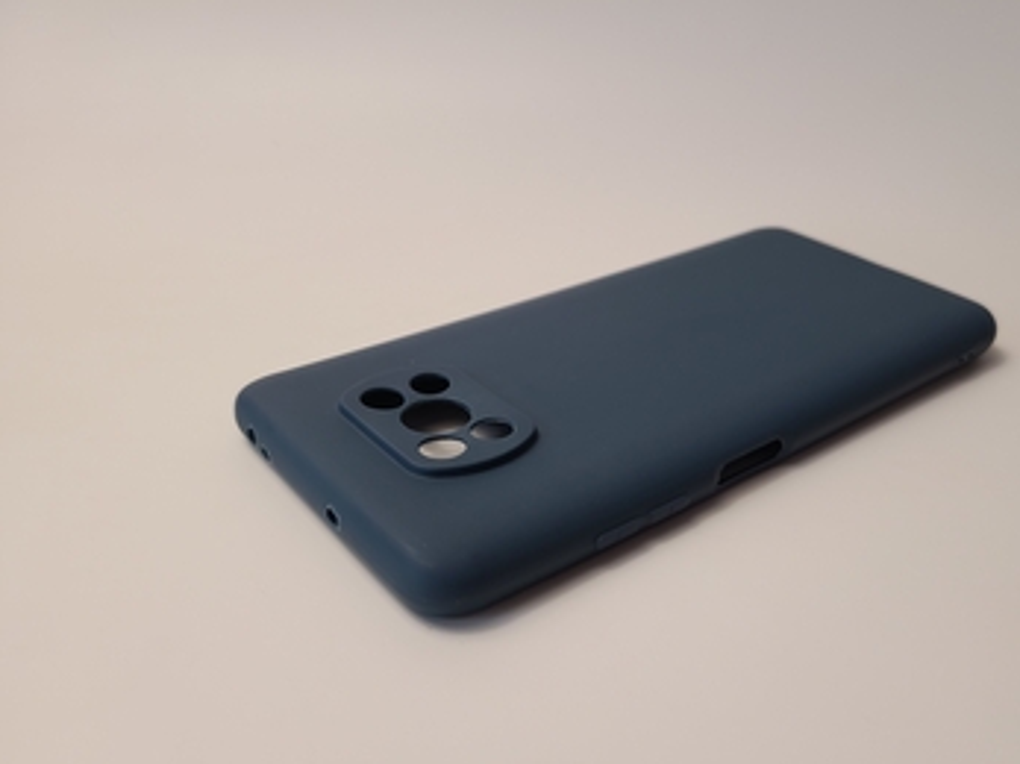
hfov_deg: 59.7
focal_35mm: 30
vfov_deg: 46.6
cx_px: 585
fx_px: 884
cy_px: 438
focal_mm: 5.4
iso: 64
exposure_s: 1/100
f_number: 1.8
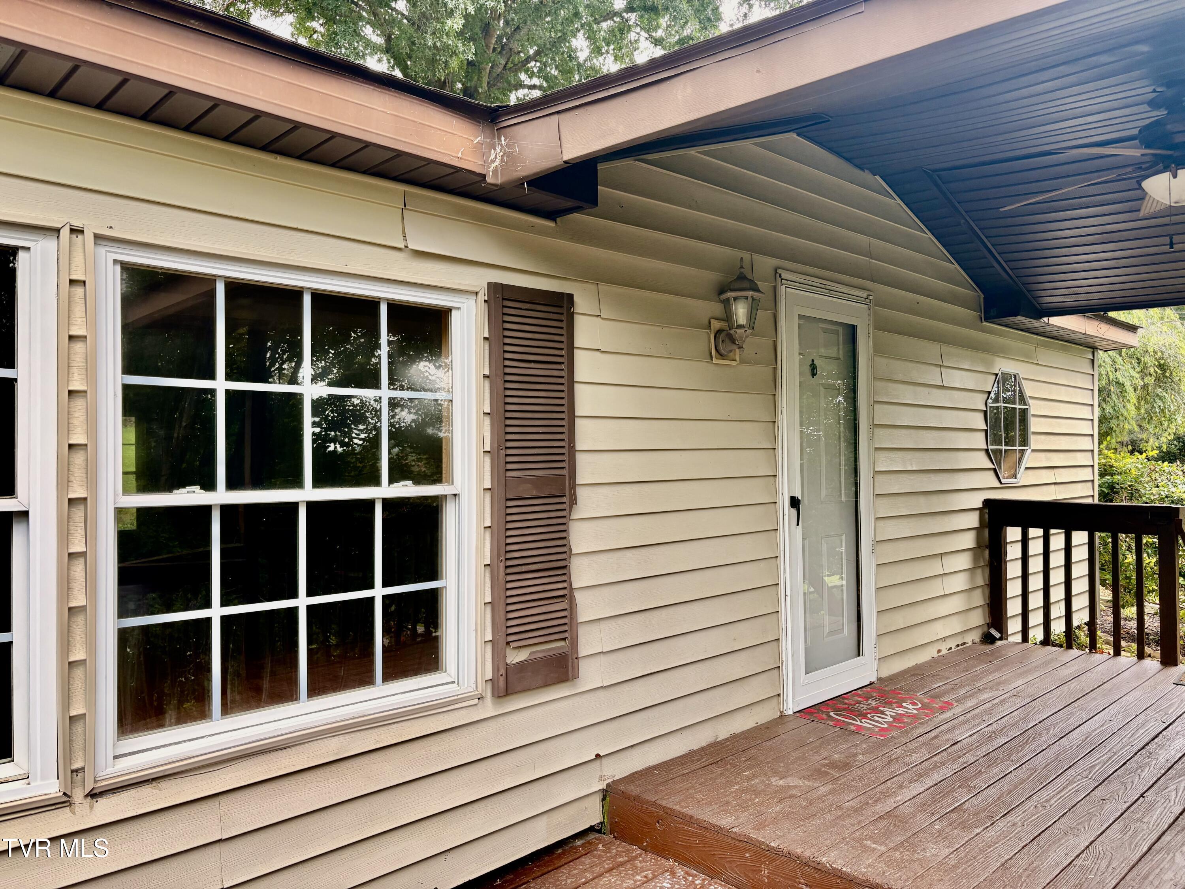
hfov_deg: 67.3
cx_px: 592
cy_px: 444
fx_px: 890
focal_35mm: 26
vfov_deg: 53.1
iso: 50
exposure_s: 1/412
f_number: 1.6
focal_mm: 5.96
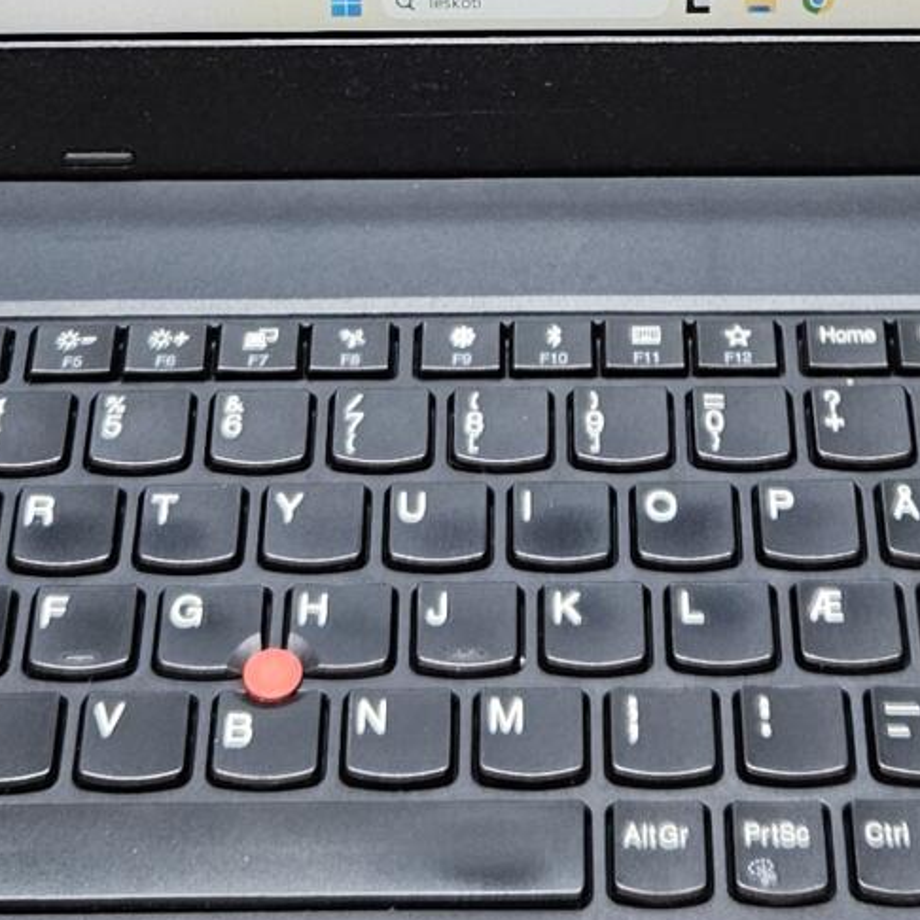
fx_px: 3217
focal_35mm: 107
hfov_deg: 16.3
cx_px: 575
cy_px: -204
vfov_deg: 15.6
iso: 160
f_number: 1.8
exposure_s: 1/100
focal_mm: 5.4
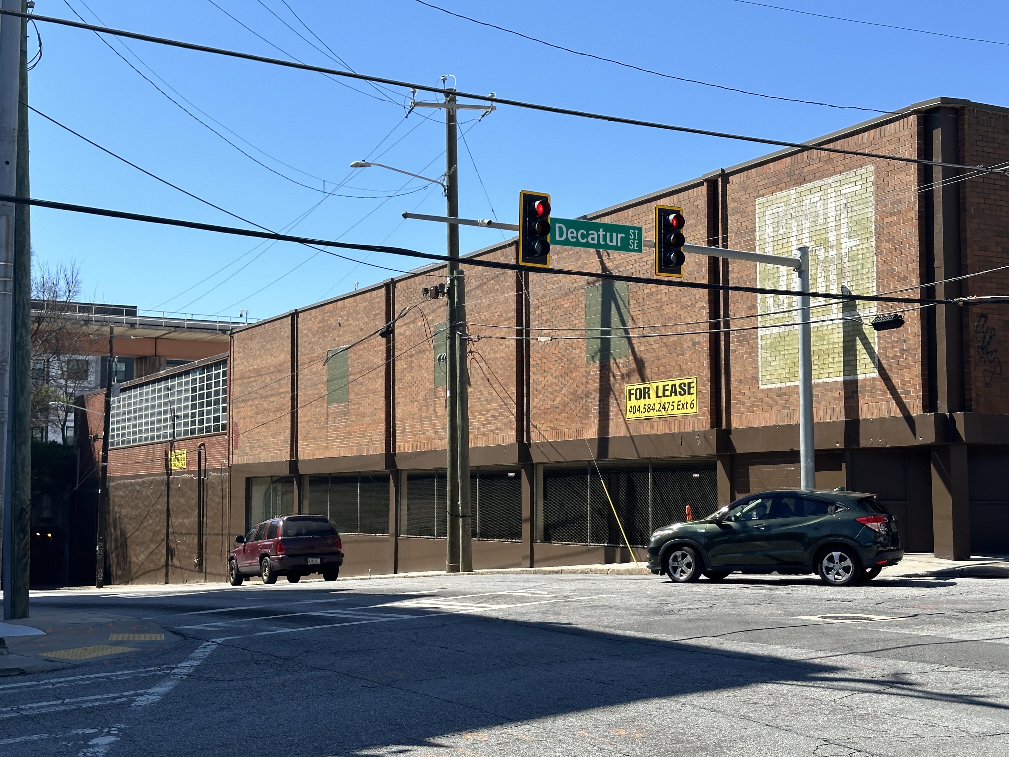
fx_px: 1399
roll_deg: -0.1
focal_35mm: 48
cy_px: 378
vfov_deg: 30.3
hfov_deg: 39.7
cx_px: 504
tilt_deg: +4.7
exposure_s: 1/3367
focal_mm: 6.86
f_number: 1.78
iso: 64
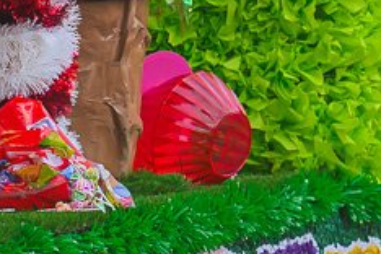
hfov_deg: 2.3
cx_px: -743
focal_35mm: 879
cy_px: -399
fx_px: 9302
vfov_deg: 1.6
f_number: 2.8
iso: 64
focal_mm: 105
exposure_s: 1/640
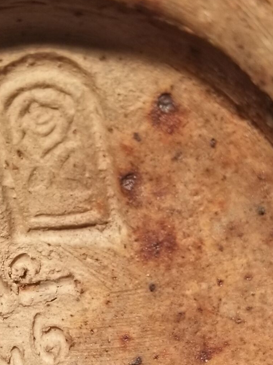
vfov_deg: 25.6
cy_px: 324
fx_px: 778
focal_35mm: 74
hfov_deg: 19.5
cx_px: 22
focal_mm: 4.25
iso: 100
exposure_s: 1/50
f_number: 1.7
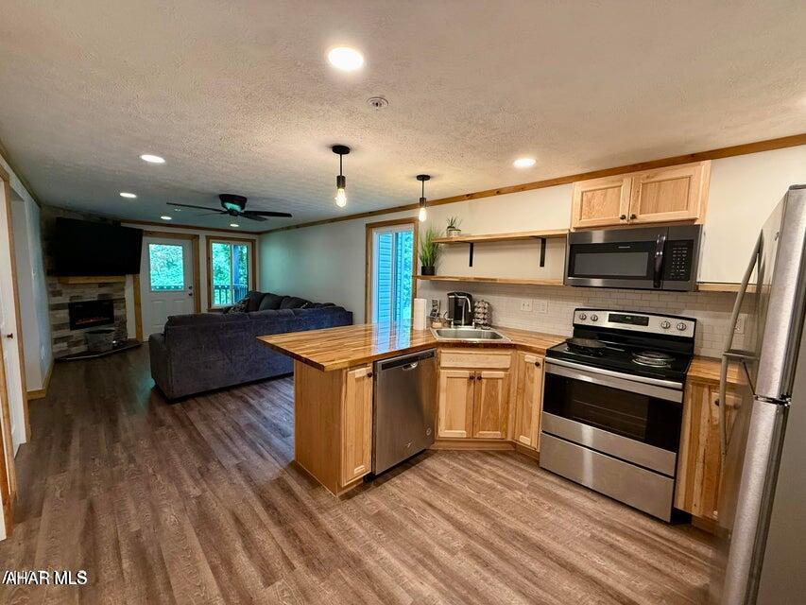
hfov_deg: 102.1
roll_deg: -1.0
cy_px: 302
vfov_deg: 85.7
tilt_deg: -4.9
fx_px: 326
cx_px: 403
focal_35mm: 14
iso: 250
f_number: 2.2
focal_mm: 2.22
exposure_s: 1/60
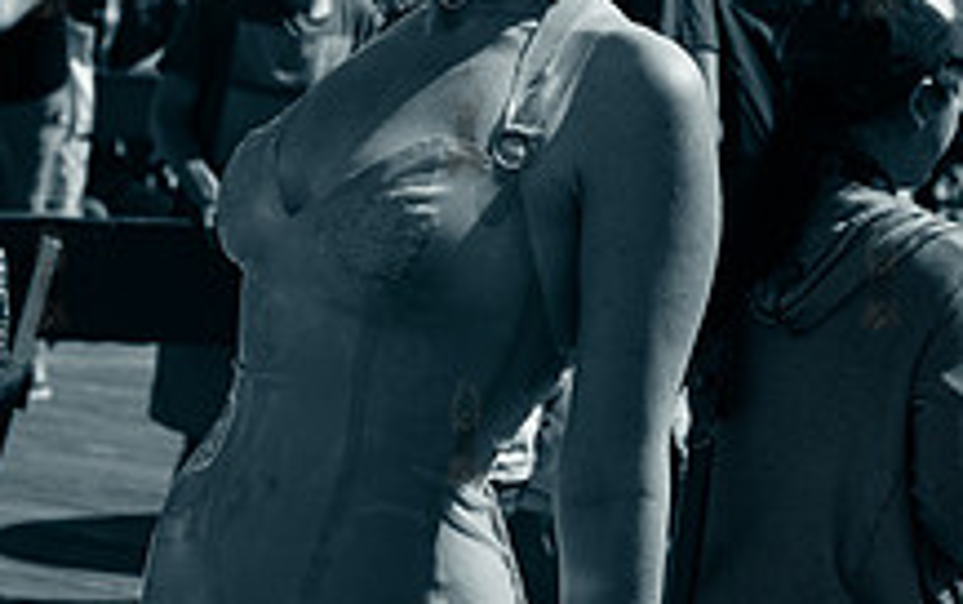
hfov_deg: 18.8
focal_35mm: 111
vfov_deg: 11.8
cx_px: 470
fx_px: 2915
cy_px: 120
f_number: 3.5
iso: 100
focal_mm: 35
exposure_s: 1/3200
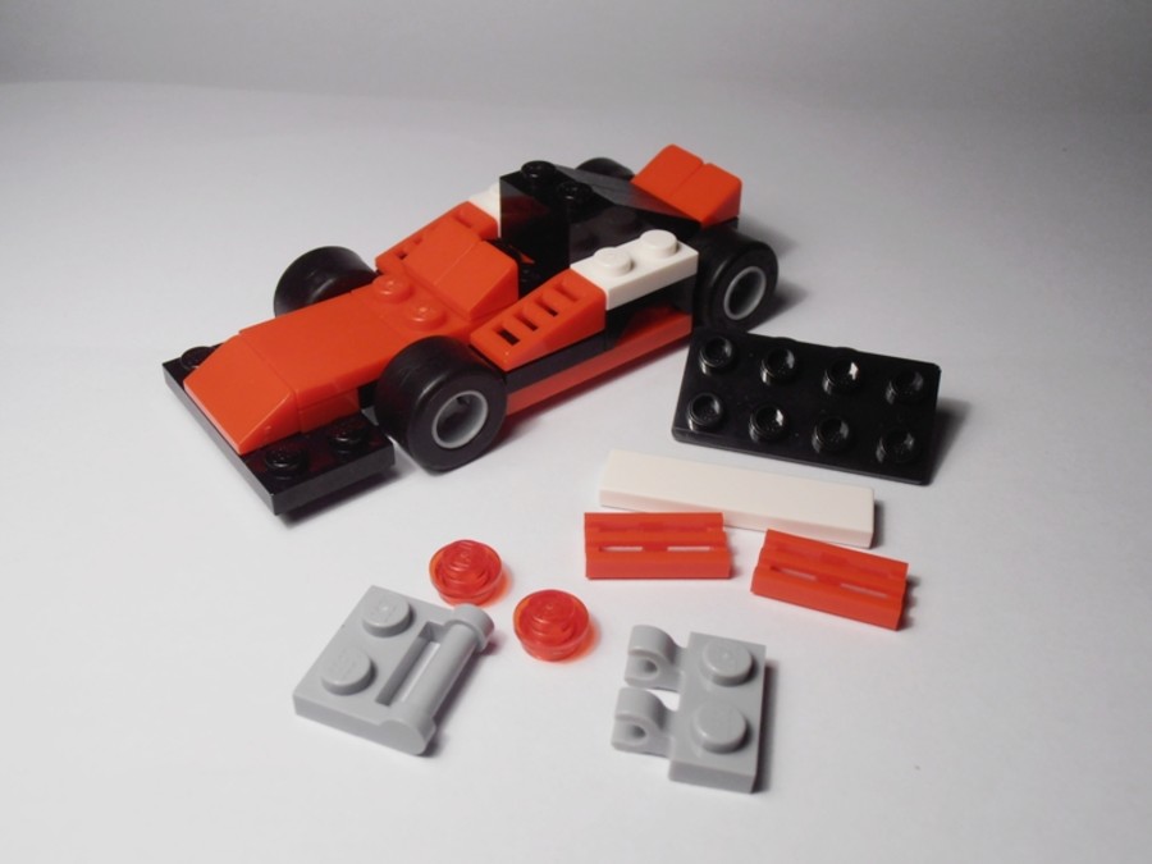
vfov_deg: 38.7
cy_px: 432
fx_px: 1231
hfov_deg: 50.1
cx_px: 576
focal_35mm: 37
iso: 80
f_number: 3.9
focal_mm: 6.61
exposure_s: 1/100
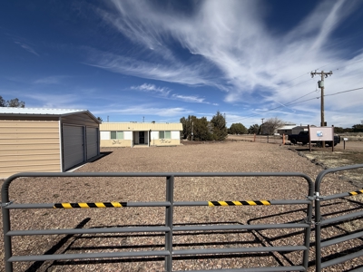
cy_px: 136
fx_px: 147
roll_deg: -0.1
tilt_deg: -1.0
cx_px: 182
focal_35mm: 14
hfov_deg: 102.1
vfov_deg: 85.7
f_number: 2.2
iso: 50
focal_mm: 2.22
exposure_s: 1/4425
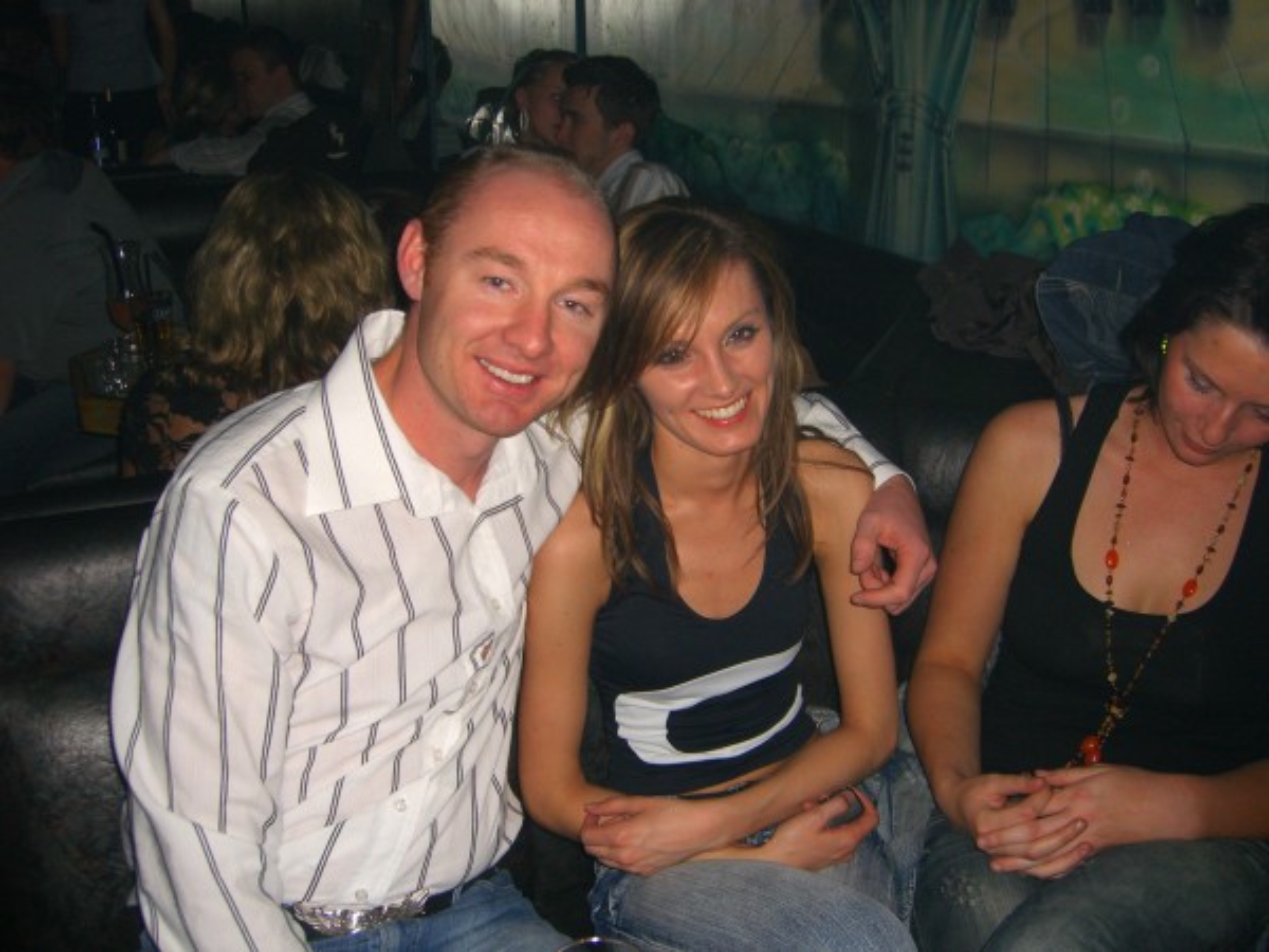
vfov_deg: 37.7
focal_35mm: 38
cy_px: 476
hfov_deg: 49.0
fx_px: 1393
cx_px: 634
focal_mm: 7.9
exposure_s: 1/60
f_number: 2.8
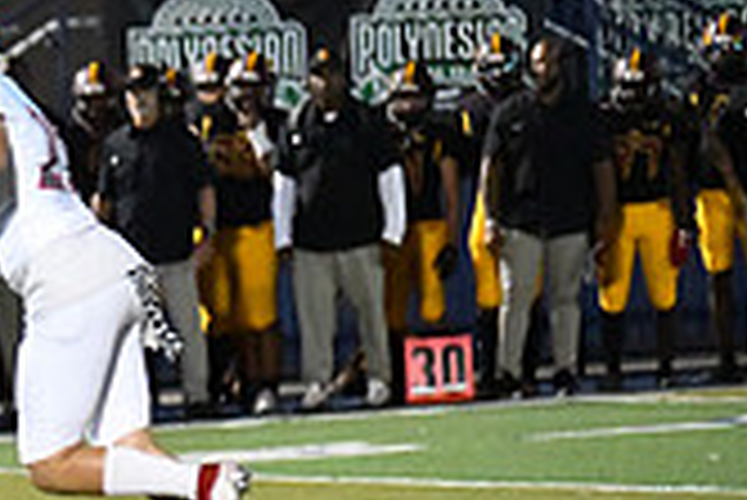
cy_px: 498
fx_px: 10882
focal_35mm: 524
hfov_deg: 3.9
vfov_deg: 2.6
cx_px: -450
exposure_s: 1/3200
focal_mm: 150
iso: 14400
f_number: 2.8
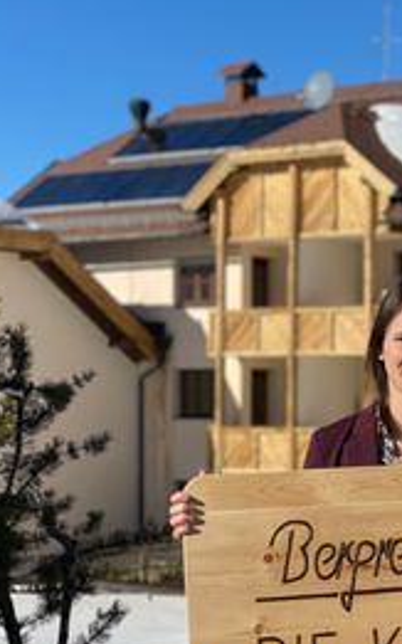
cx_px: 461
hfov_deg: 11.9
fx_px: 1894
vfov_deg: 19.2
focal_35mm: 108
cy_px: 444
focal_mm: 6
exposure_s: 1/2398
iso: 20
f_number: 2
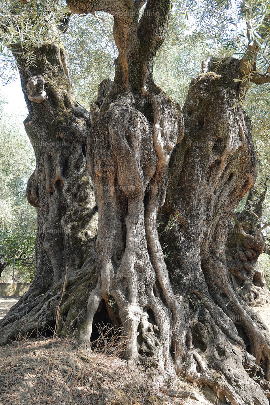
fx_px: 517
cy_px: 202
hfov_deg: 29.3
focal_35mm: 46
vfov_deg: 42.7
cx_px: 135
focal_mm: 16.92
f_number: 3.2
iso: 100
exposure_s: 1/80
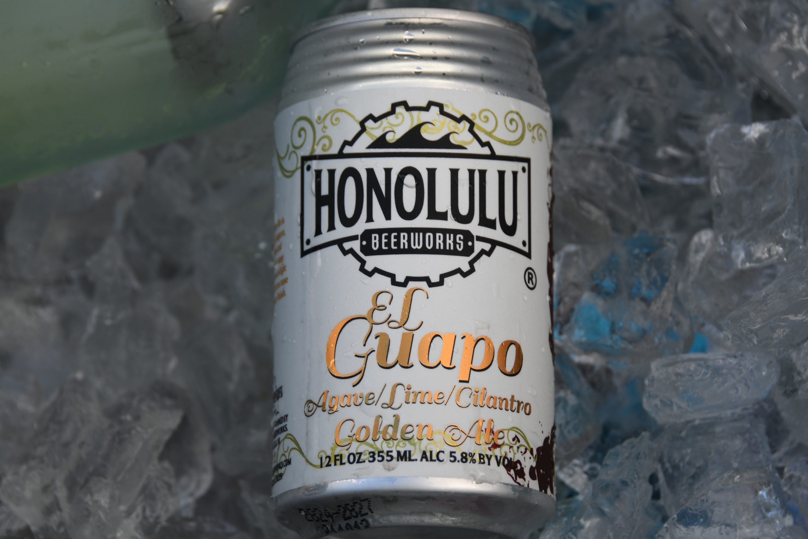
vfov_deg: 5.4
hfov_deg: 8.1
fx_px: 5723
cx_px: 404
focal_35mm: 255
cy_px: 270
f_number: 5.6
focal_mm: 170
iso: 160
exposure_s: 1/250
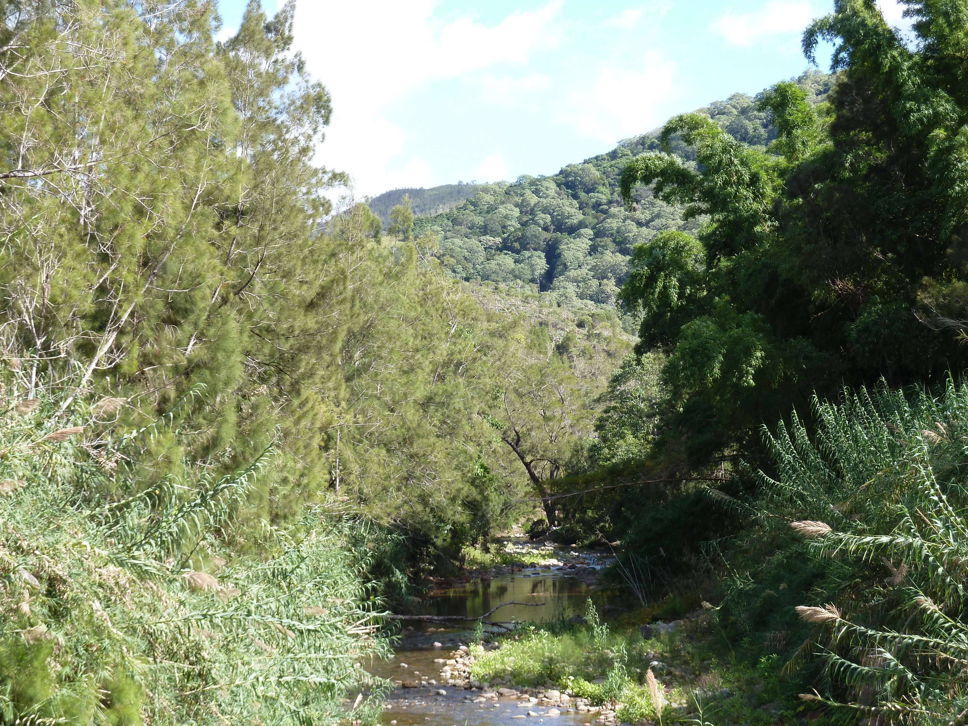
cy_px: 363
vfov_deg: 18.9
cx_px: 484
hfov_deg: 25.0
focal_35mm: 78
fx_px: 2181
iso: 80
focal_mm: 12.8
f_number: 4.2
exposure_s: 1/160
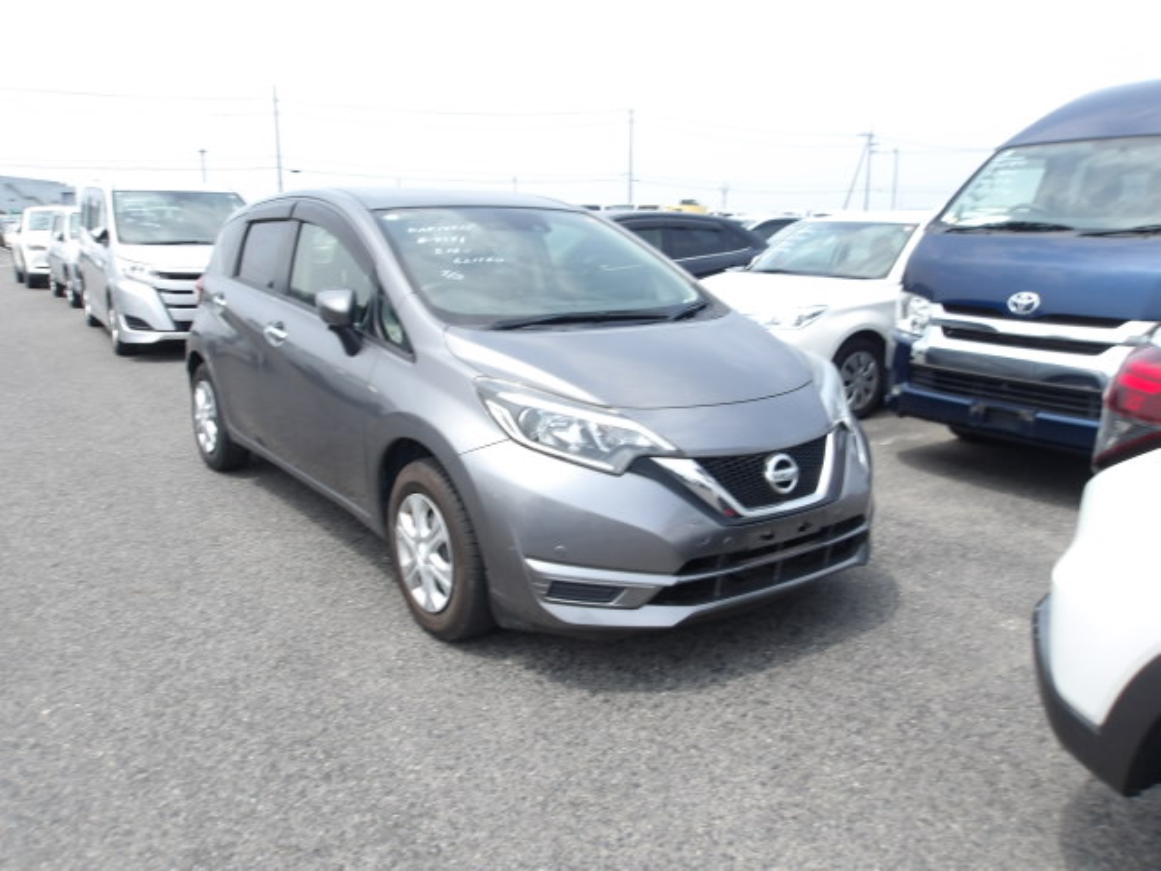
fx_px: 906
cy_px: 436
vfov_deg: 51.4
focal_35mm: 27
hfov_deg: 65.3
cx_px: 580
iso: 100
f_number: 10.4
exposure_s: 1/60
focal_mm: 4.9
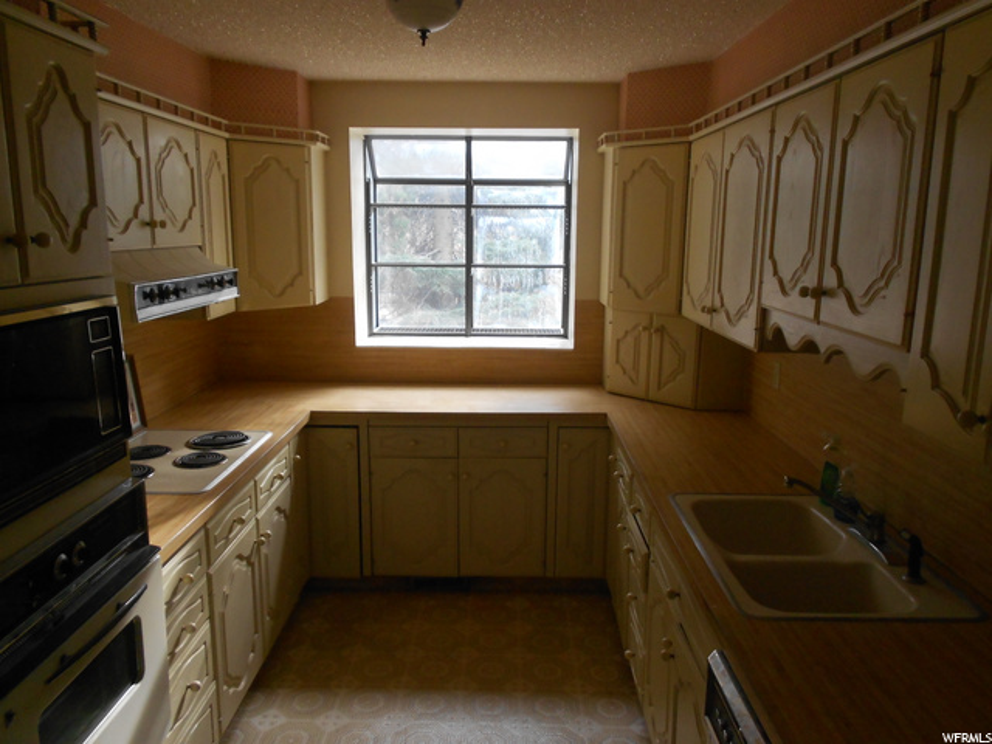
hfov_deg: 67.3
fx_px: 745
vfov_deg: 53.1
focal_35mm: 26
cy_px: 372
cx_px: 496
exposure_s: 1/30
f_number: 3.2
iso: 200
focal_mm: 4.6
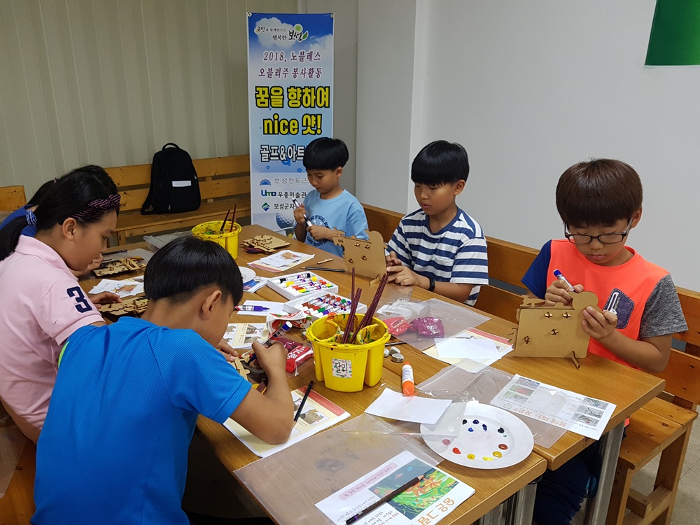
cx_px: 350
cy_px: 262
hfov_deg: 67.3
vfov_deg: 53.1
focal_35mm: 26
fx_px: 526
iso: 160
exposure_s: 1/40
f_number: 1.7
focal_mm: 4.2
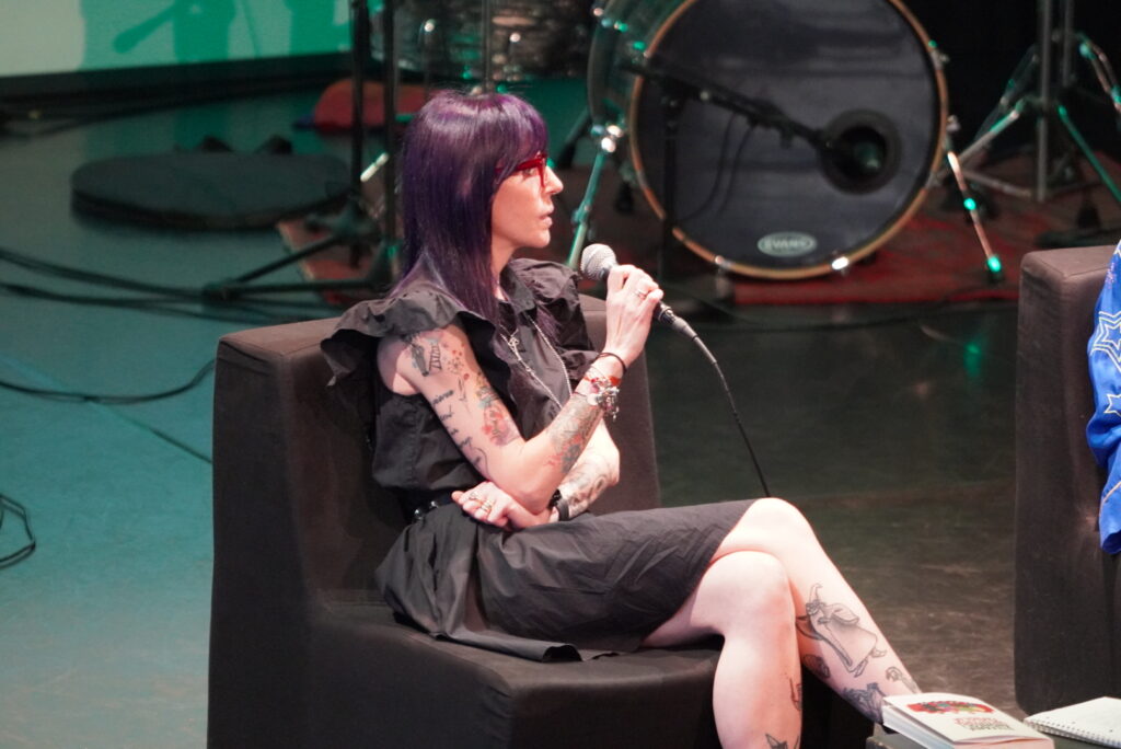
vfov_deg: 4.6
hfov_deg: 6.9
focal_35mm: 300
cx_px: 560
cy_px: 374
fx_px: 9347
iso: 6400
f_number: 4
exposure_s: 1/160
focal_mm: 200
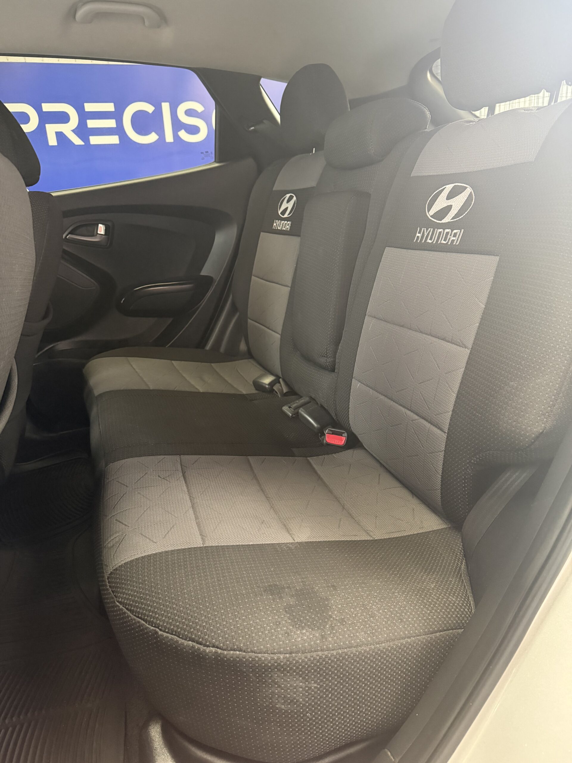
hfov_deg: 56.8
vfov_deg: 71.6
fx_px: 529
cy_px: 382
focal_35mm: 24
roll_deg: +3.7
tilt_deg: -19.4
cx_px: 286
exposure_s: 1/40
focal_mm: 6.76
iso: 1000
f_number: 1.78
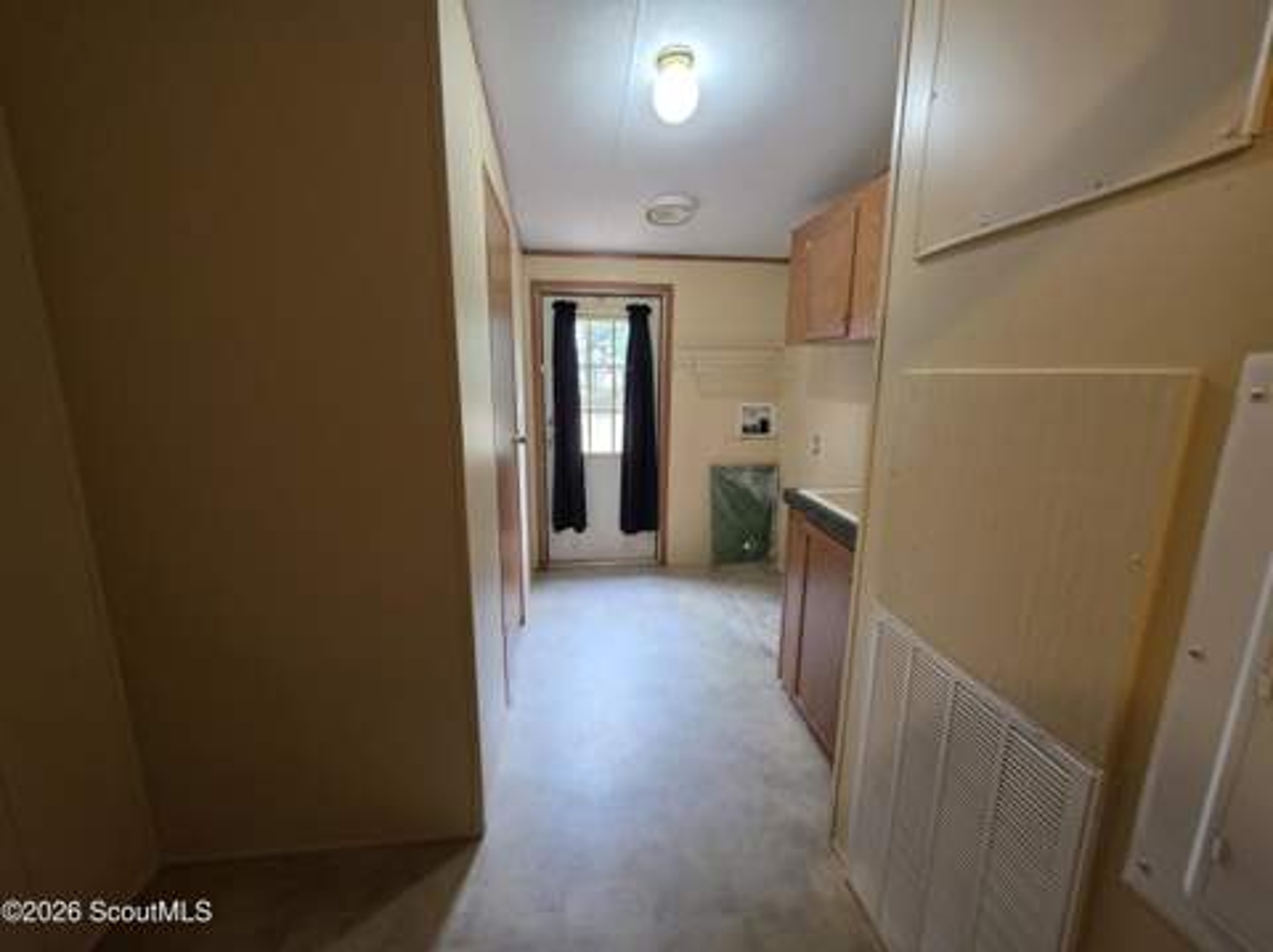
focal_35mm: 13
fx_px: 478
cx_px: 636
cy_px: 476
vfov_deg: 89.8
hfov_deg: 106.2
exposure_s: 1/60
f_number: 1.9
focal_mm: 2.2
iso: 320
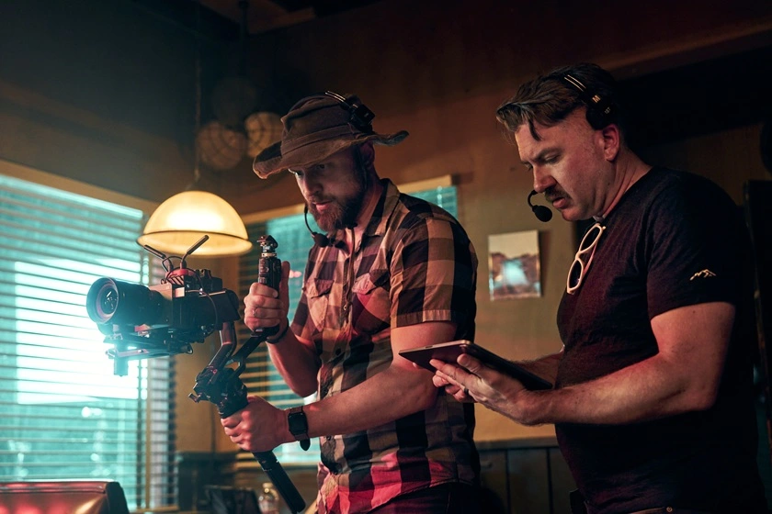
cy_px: 257
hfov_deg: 41.9
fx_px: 1008
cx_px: 386
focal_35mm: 47
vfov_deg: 28.6
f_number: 2.8
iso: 800
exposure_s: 1/20
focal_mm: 47
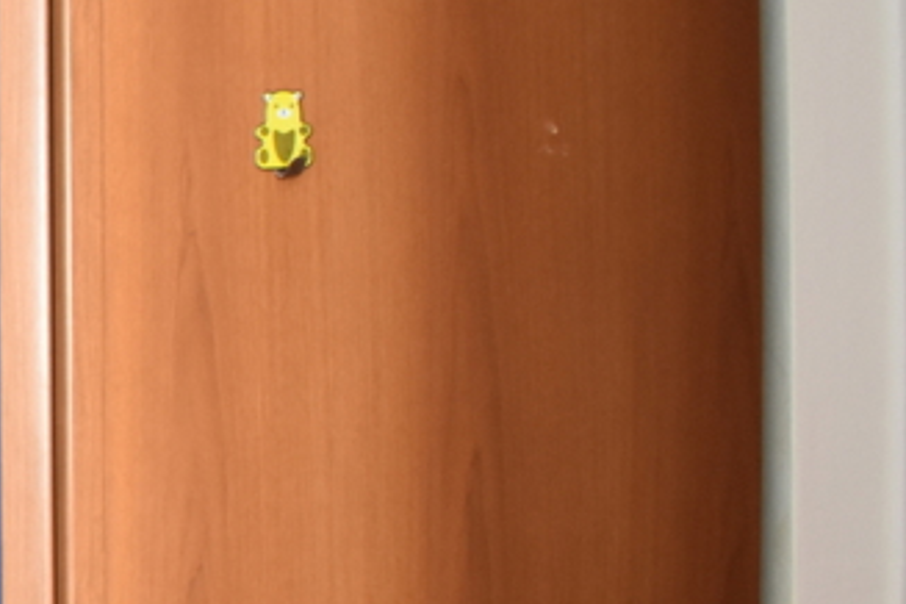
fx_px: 1384
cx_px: -754
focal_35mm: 55
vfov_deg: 24.3
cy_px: 465
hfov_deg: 21.6
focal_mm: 10
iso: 640
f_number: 4.5
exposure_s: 1/30
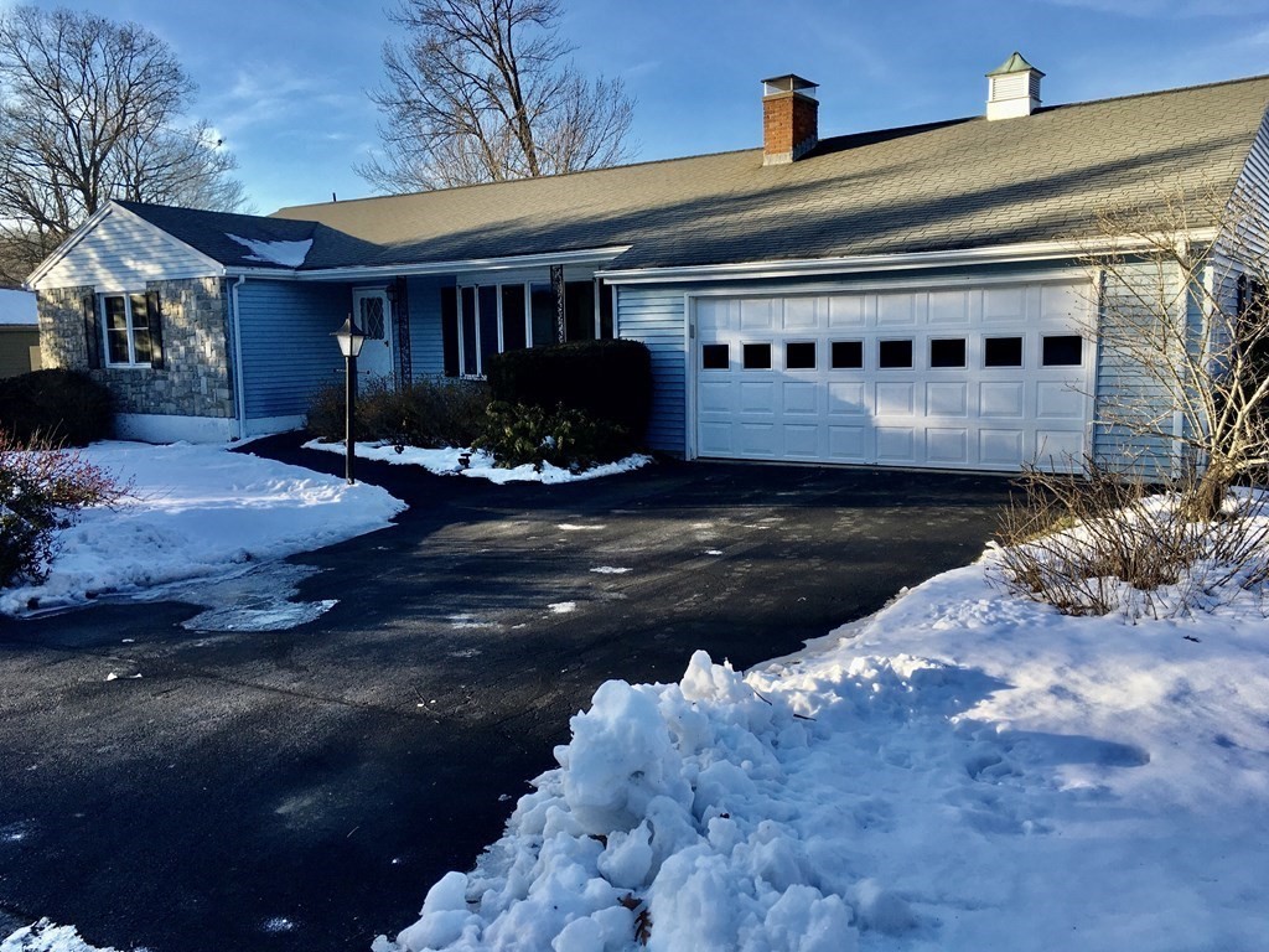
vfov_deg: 48.2
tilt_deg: -6.9
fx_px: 1063
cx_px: 634
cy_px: 476
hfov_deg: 61.7
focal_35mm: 29
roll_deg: +0.1
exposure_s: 1/509
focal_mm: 4.15
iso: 25
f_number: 2.2
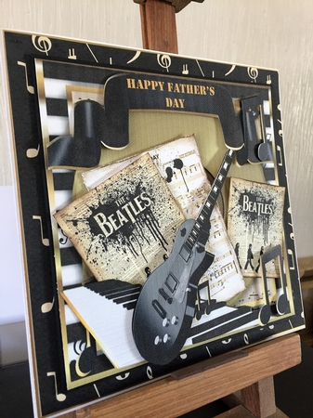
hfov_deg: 48.2
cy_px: 209
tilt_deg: -12.6
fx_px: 350
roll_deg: -2.8
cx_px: 156
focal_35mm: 29
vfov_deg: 61.7
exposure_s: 1/33
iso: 160
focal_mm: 4.15
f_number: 2.2
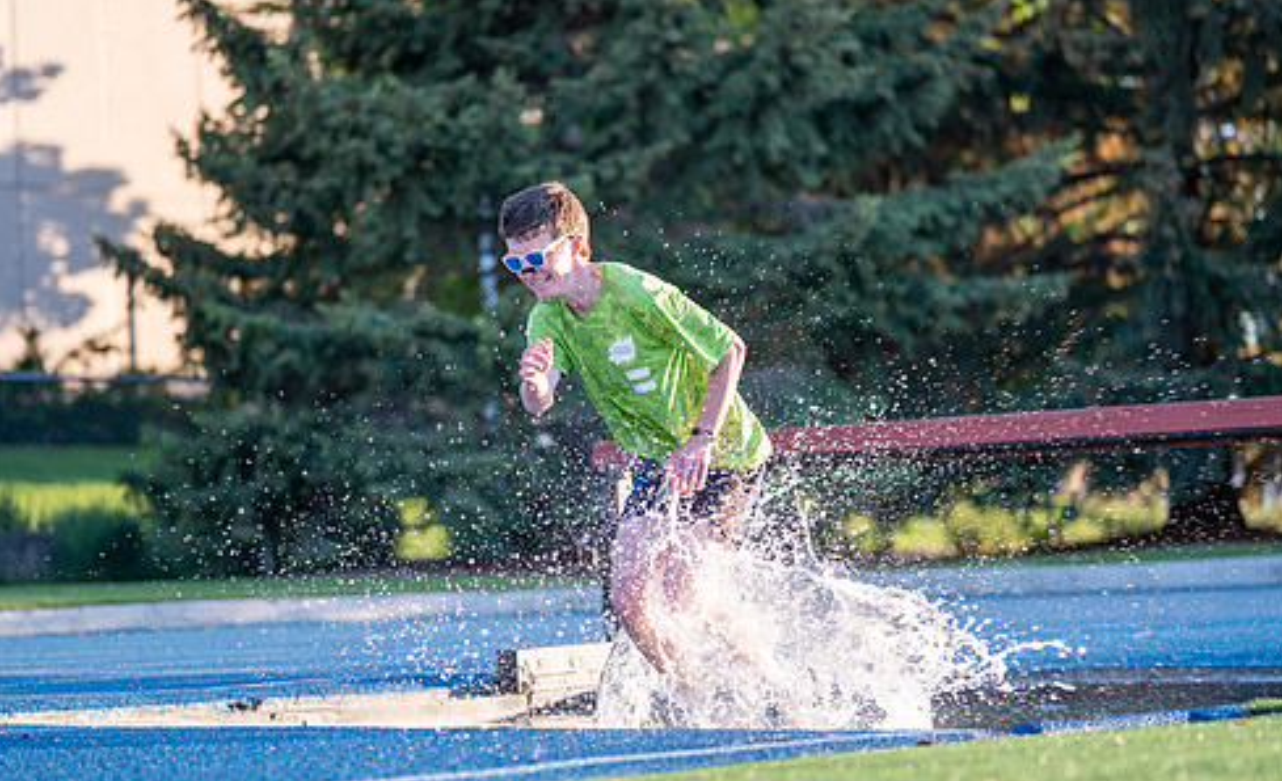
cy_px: 373
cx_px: 662
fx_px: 3712
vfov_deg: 12.0
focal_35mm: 107
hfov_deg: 19.6
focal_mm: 85
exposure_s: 1/500
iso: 100
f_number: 1.8
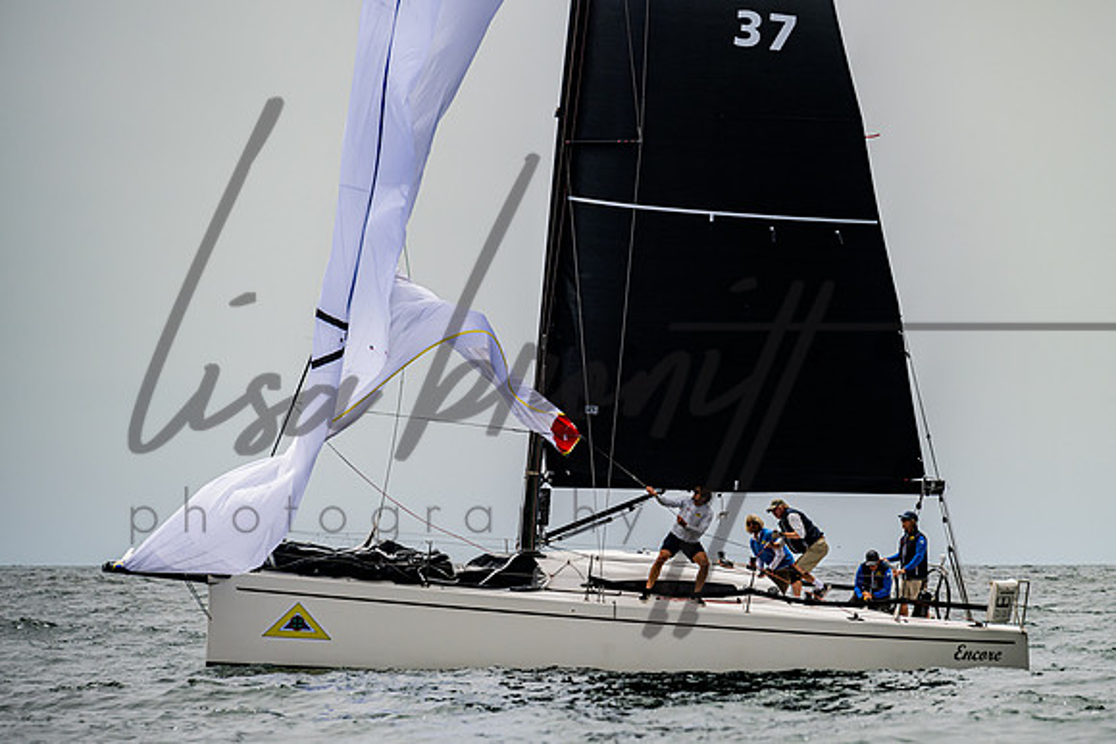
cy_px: 395
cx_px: 661
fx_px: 7587
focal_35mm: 245
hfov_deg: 8.4
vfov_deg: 5.6
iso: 250
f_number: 6.3
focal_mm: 200
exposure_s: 1/1250
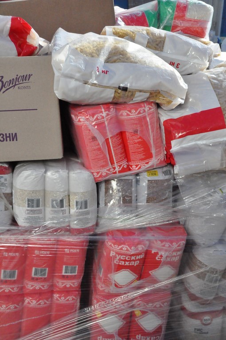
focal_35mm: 48
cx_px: 113
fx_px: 453
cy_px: 170
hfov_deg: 28.0
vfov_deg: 41.2
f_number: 13
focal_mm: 32
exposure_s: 1/4000
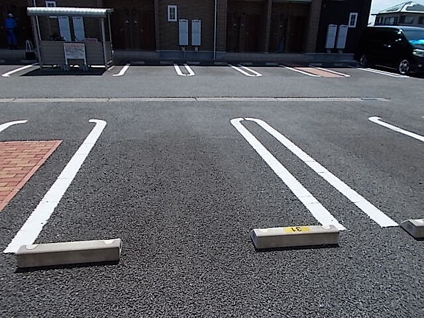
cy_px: 159
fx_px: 318
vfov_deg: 53.1
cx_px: 212
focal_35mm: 26
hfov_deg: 67.3
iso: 80
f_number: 8
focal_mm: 4.6
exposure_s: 1/160
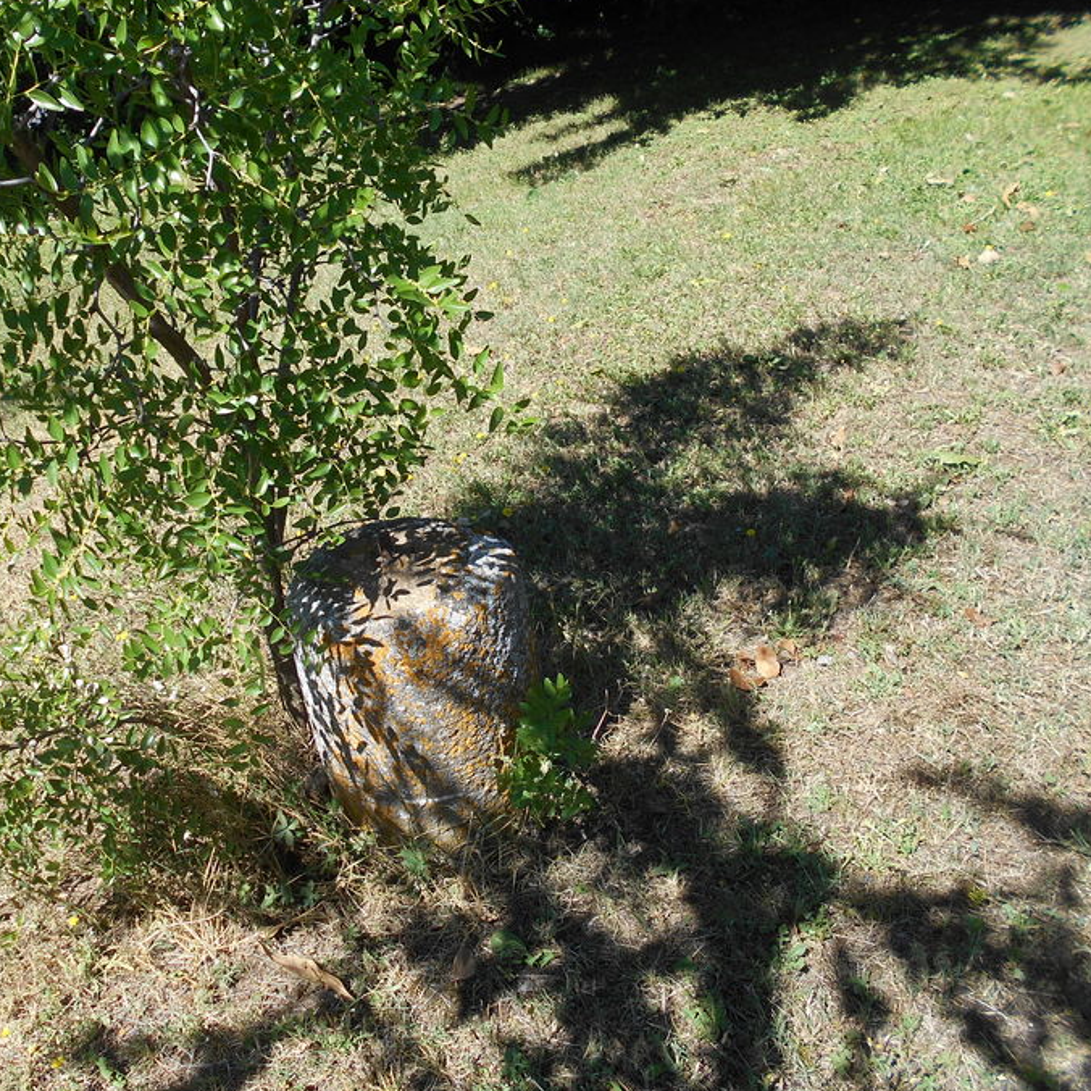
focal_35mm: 34
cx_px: 407
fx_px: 1212
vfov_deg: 48.4
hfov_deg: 48.0
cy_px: 529
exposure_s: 1/500
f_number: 3.2
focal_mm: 4.6
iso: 80
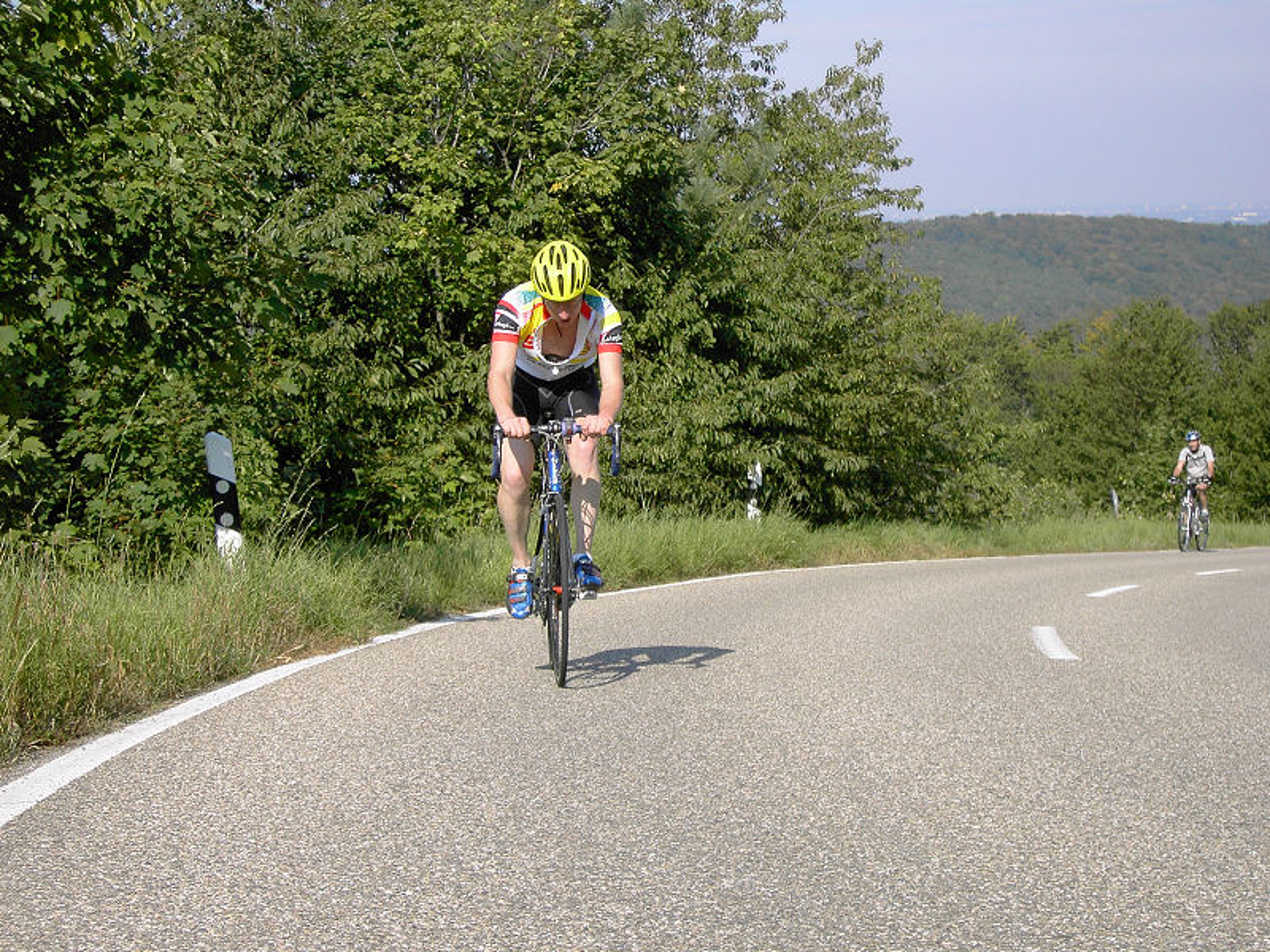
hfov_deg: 25.0
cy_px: 476
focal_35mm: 78
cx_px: 635
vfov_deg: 18.9
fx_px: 2862
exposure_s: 1/500
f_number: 4.8
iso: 100
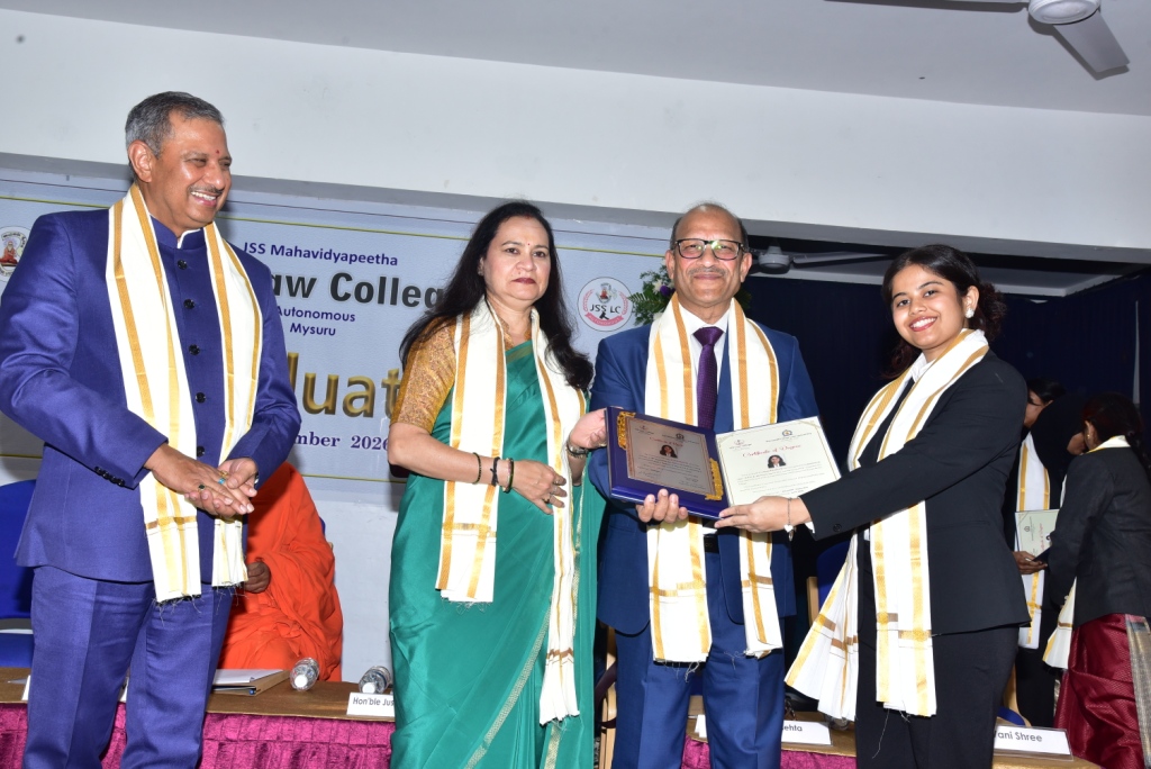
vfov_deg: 35.1
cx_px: 576
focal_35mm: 38
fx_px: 1216
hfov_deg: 50.7
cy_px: 384
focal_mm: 38
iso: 800
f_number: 8
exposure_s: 1/160
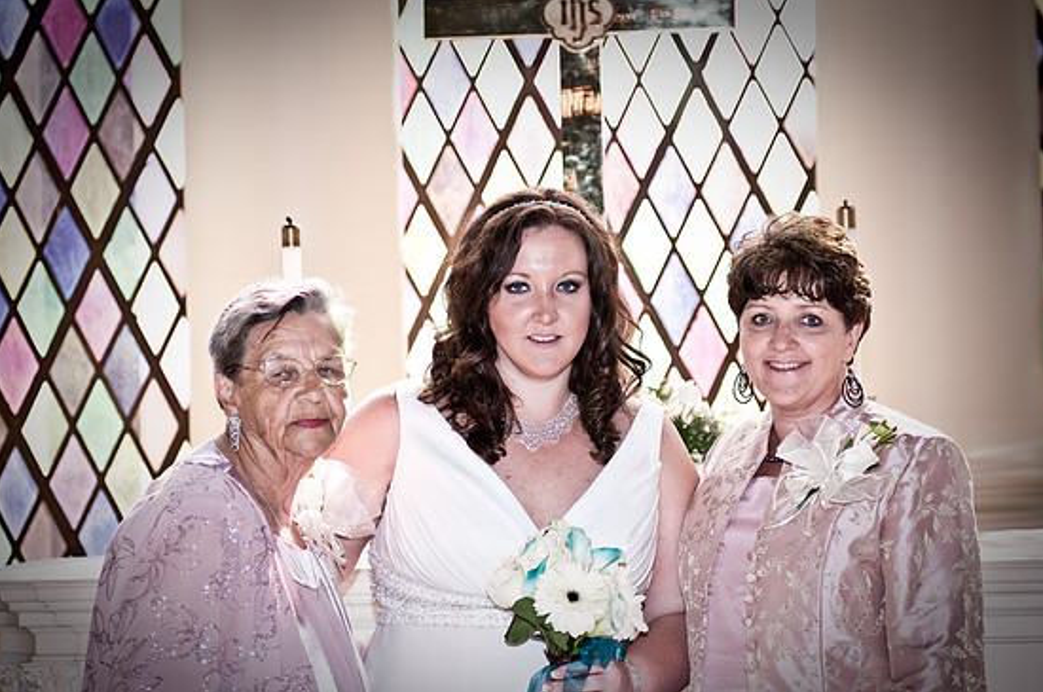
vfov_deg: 13.9
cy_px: 359
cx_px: 516
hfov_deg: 20.8
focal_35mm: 98
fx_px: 2835
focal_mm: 62
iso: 200
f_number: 2.8
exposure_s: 1/250
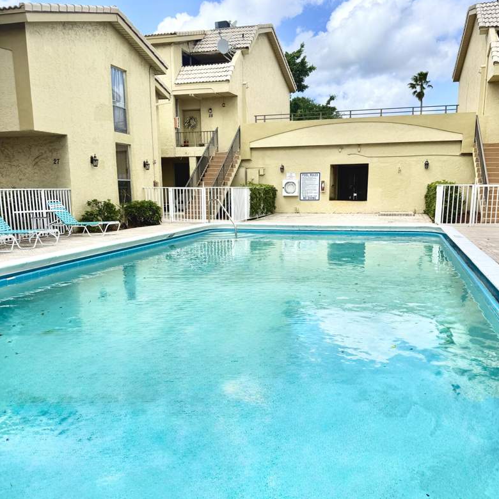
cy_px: 274
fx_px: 473
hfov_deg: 55.6
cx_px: 255
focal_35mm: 29
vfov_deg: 55.5
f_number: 1.78
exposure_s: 1/4673
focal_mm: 6.76
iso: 80
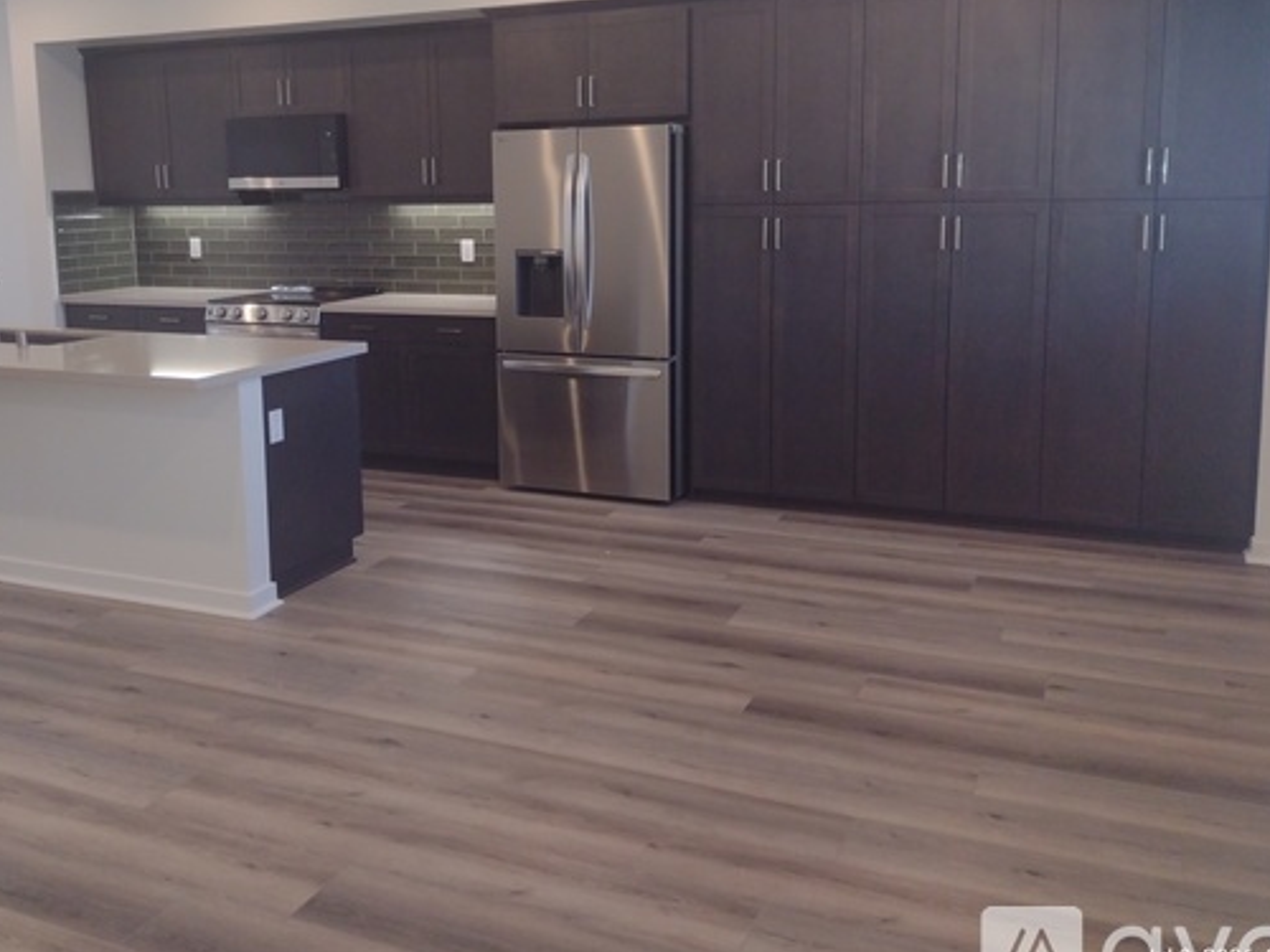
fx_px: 1321
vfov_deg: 39.5
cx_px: 545
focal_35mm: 36
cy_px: 373
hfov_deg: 51.2
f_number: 1.7
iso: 169
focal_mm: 4.71
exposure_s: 1/120
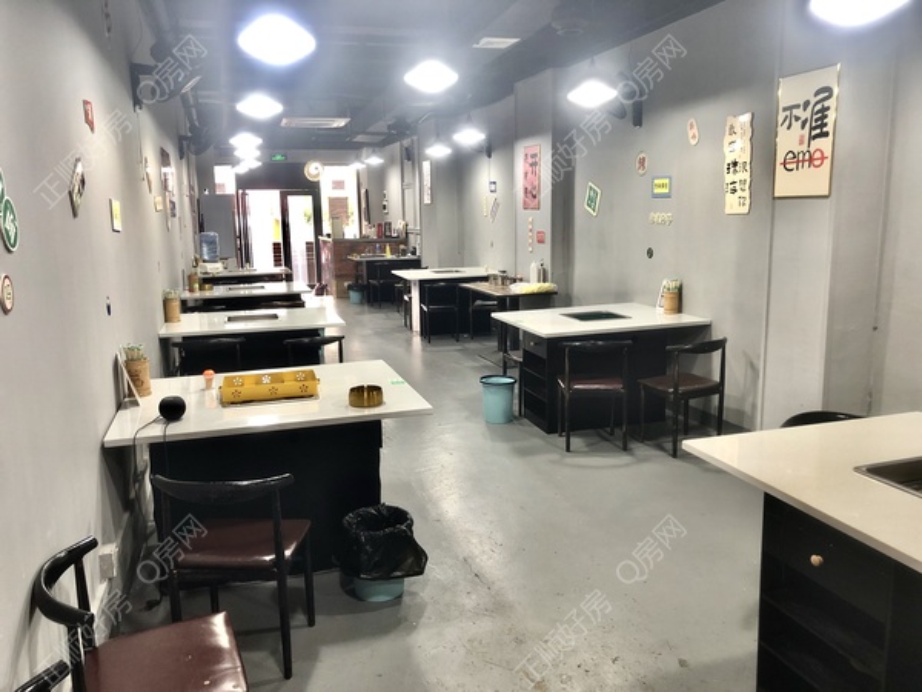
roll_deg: +2.0
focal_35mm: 28
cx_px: 461
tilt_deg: -10.5
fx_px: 746
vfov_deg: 49.7
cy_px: 346
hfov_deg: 63.4
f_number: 1.8
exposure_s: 1/17
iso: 40
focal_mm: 3.99
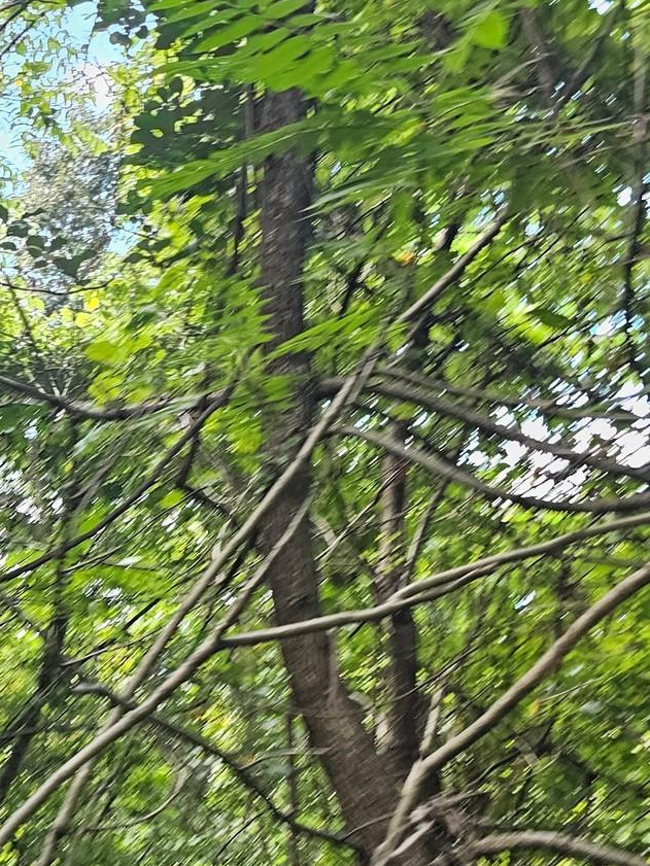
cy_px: 645
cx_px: -174
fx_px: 1402
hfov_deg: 23.4
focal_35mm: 56
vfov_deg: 33.7
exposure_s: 1/78
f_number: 1.7
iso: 50
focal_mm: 6.3
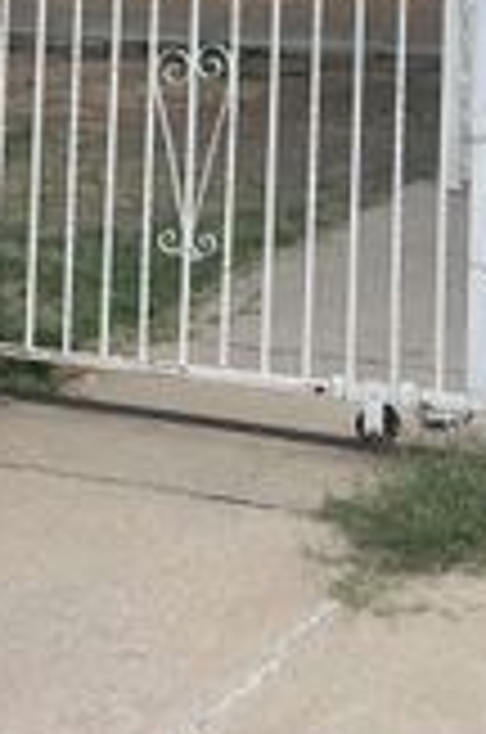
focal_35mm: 80
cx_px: 450
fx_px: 1627
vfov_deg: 23.7
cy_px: -88
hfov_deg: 16.7
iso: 32
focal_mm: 5.1
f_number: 1.6
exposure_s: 1/4202
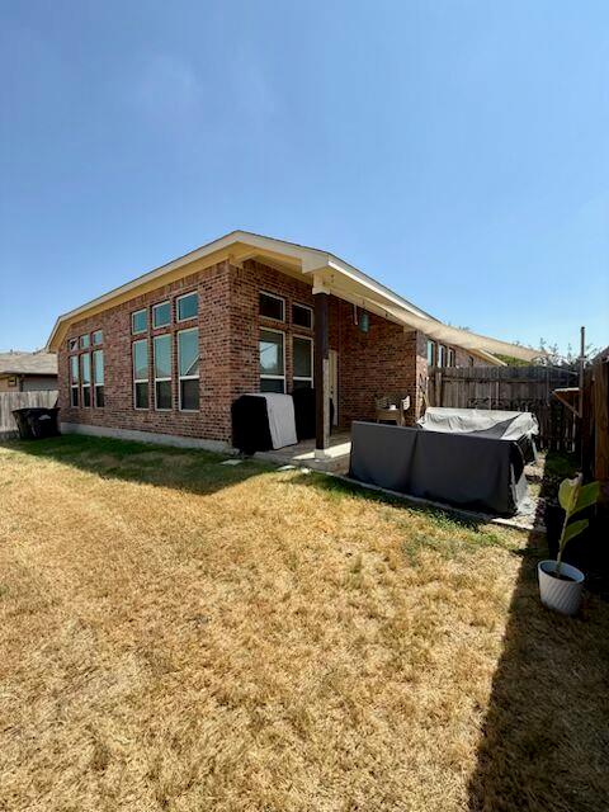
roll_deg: +0.6
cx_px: 304
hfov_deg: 85.7
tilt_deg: -0.4
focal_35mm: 14
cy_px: 406
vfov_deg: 102.1
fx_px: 328
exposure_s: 1/1167
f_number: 2.2
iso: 50
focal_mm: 2.22
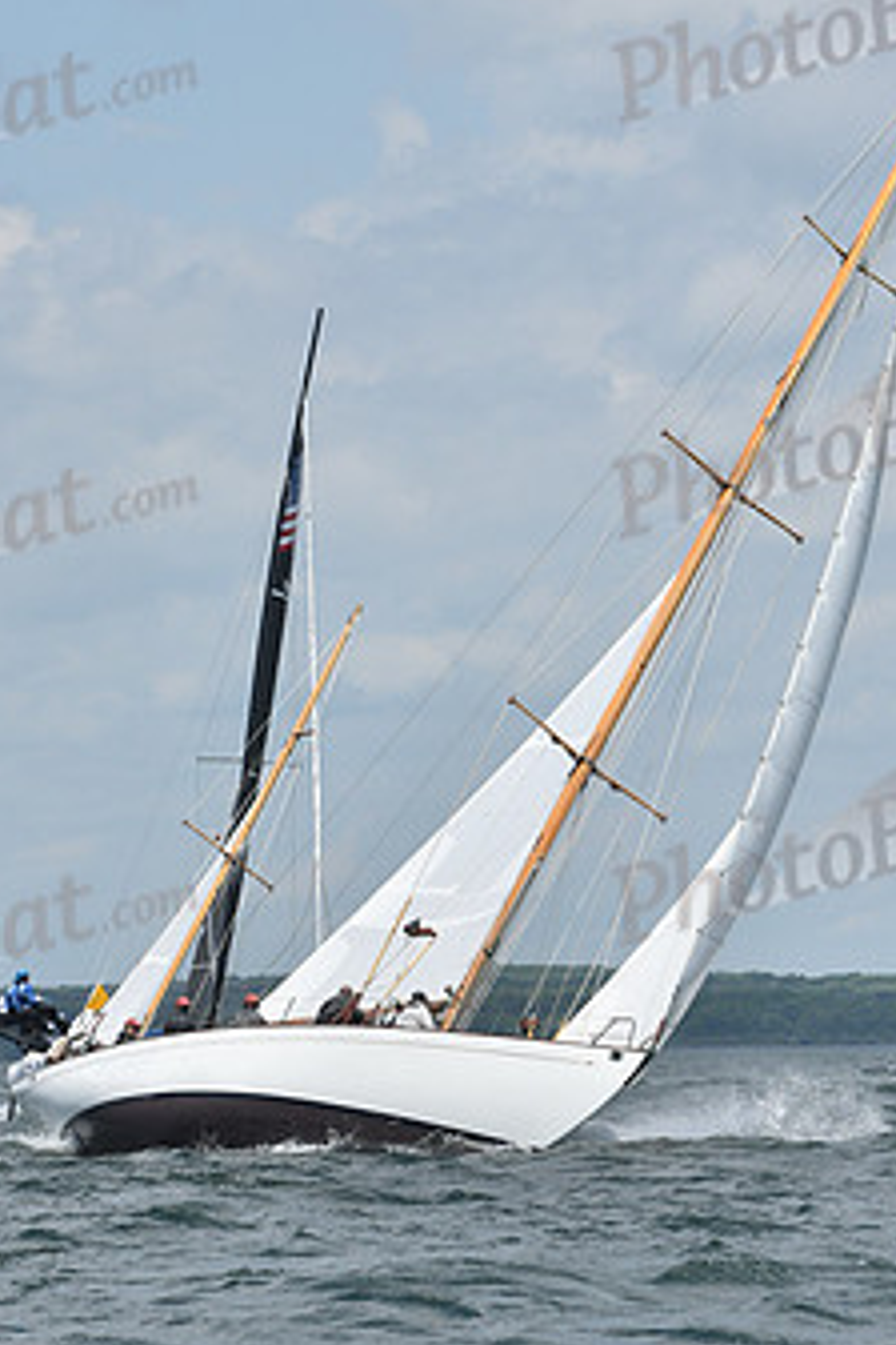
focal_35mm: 259
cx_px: 406
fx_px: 9669
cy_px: 284
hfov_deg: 5.3
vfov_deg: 7.9
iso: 250
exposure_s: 1/1250
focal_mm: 150
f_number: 8
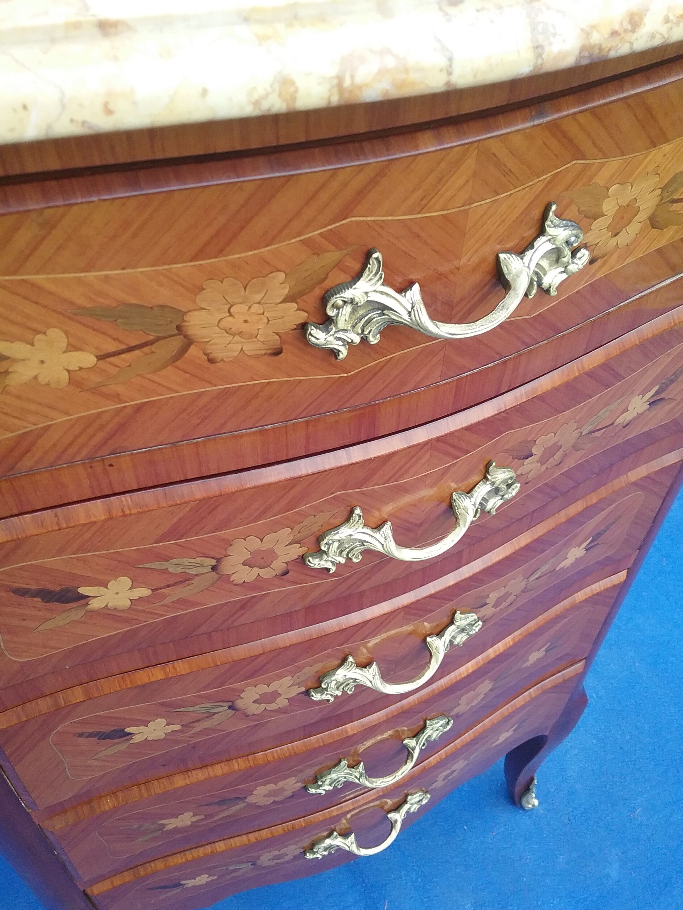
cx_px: 341
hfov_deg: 44.2
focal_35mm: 32
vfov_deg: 56.8
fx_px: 842
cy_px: 457
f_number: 2.2
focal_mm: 3.3
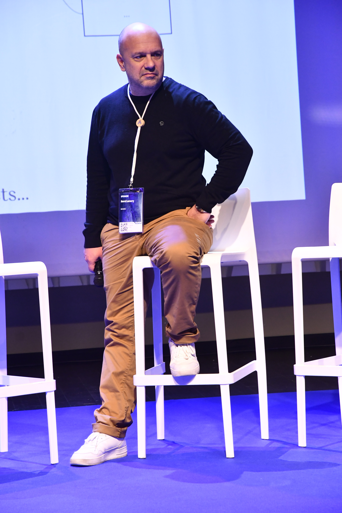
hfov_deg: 11.4
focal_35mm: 120
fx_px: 1710
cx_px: 171
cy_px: 256
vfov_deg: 17.1
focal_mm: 80
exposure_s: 1/60
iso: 2000
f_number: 5.6
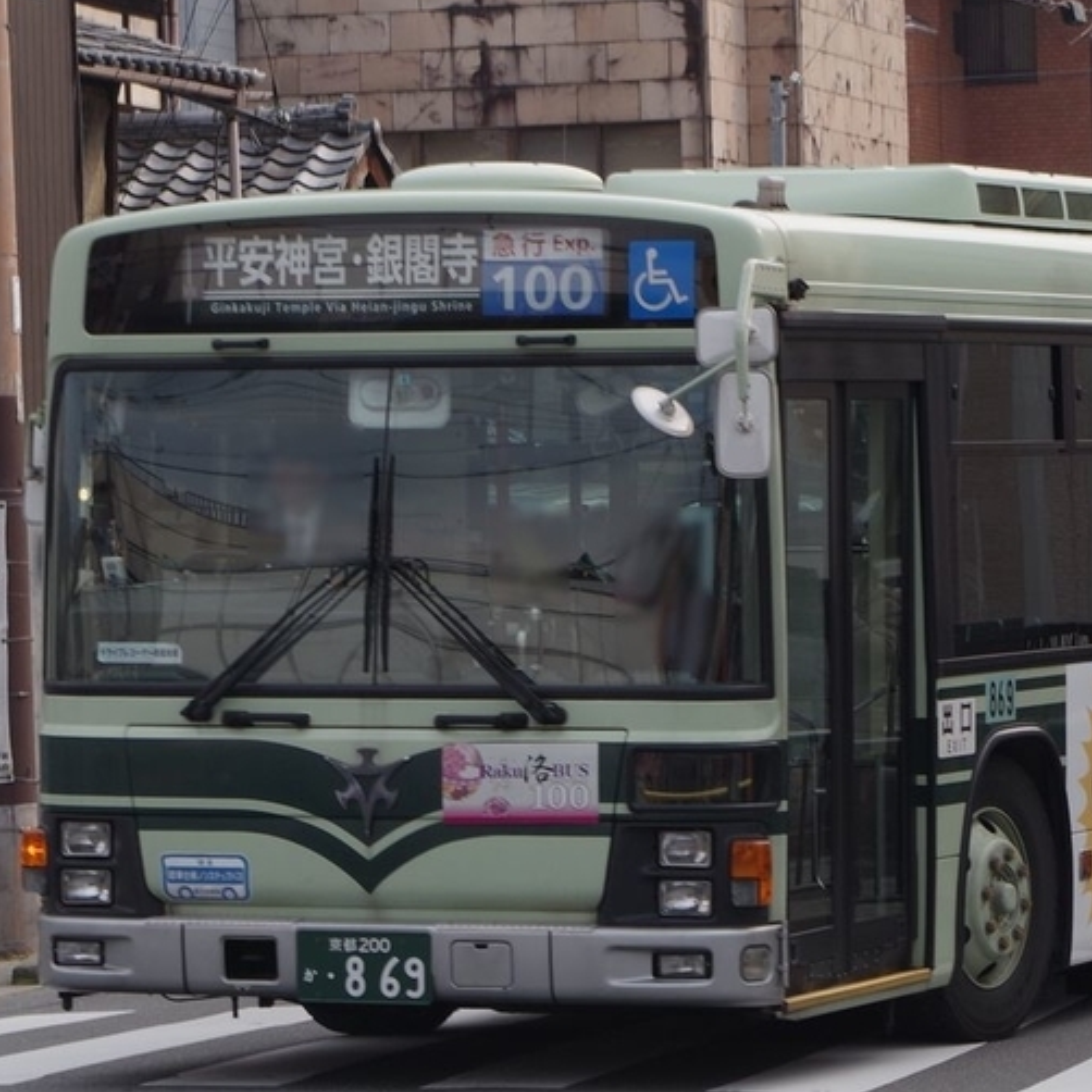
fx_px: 3962
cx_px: 824
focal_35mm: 111
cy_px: 564
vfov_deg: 15.7
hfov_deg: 15.6
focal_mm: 55
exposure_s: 1/250
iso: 200
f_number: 7.1
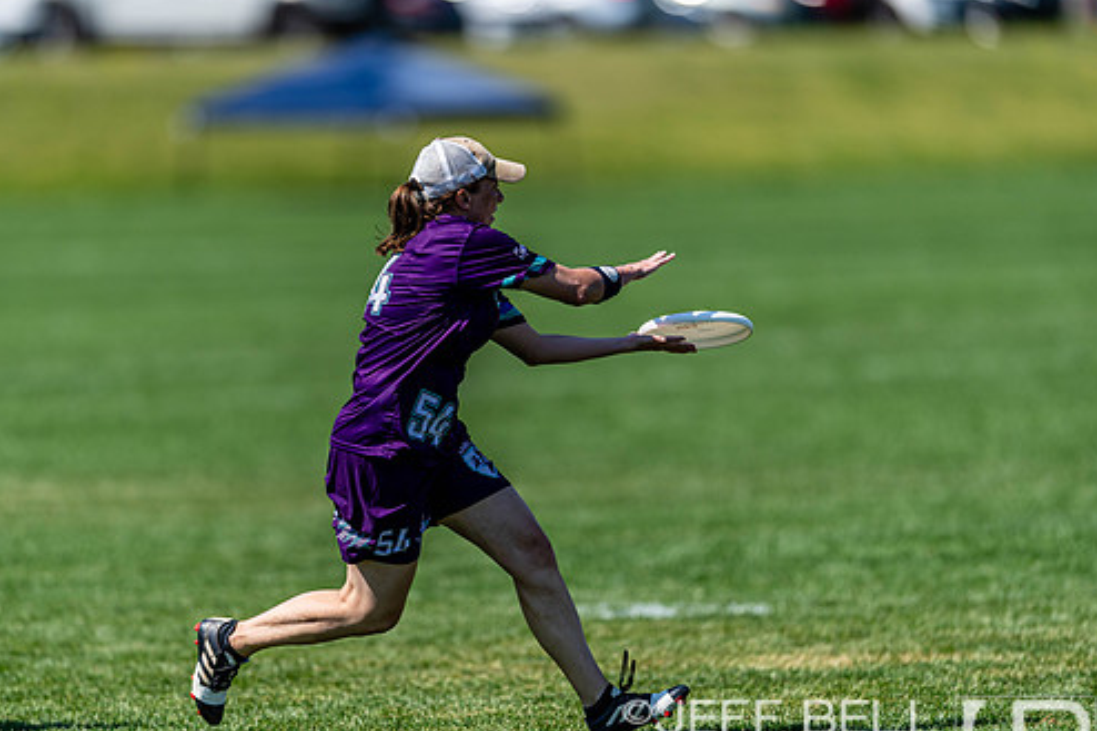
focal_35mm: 470
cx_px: 475
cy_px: 379
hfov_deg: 4.4
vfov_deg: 2.9
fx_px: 14316
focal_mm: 400
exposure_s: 1/2500
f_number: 2.8
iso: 100
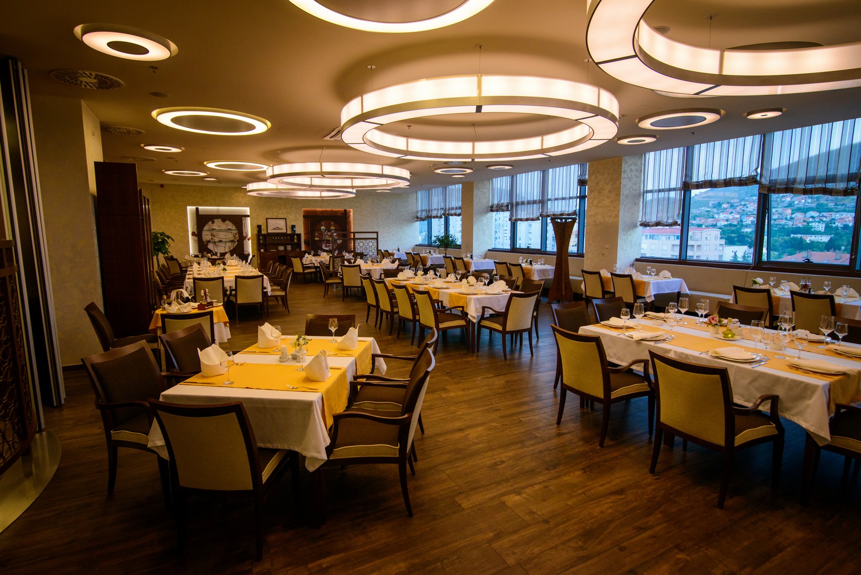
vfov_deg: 64.6
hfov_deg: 86.9
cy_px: 288
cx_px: 430
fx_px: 455
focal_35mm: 19
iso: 1250
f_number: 5.6
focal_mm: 19
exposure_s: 1/100
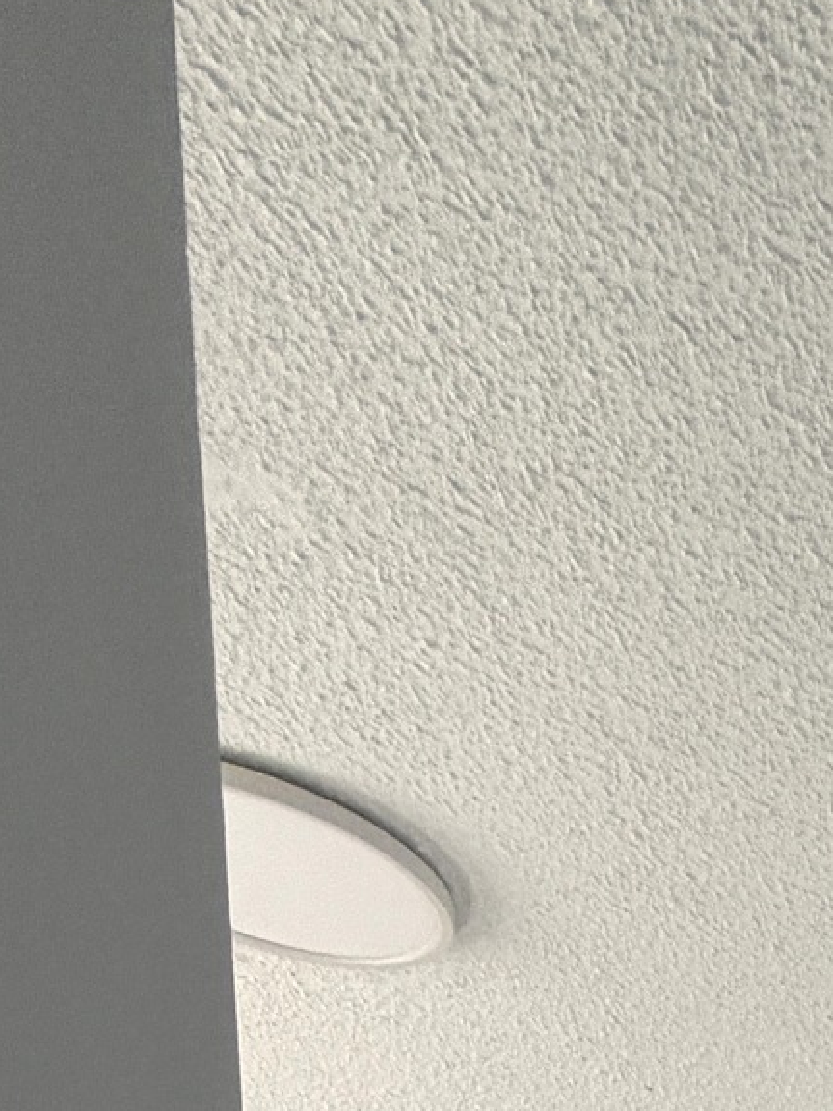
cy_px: 2197
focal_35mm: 56
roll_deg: +1.0
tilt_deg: -6.6
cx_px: 1562
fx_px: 1797
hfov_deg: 18.9
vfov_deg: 19.6
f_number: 2.2
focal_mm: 2.22
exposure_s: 1/121
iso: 80
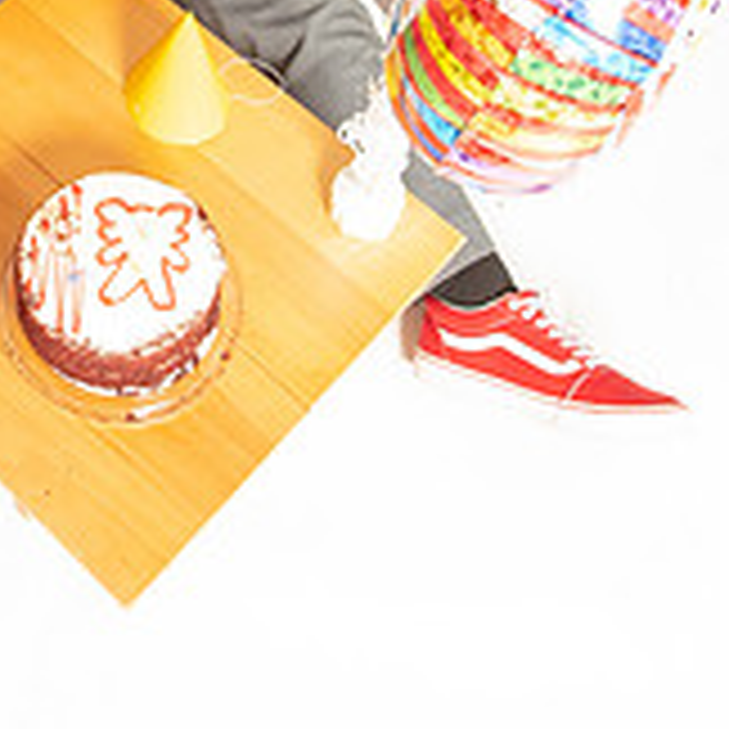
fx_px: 1739
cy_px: -153
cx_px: 151
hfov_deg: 23.3
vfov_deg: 21.9
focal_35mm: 73
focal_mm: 31
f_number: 10
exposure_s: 1/125
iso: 2500
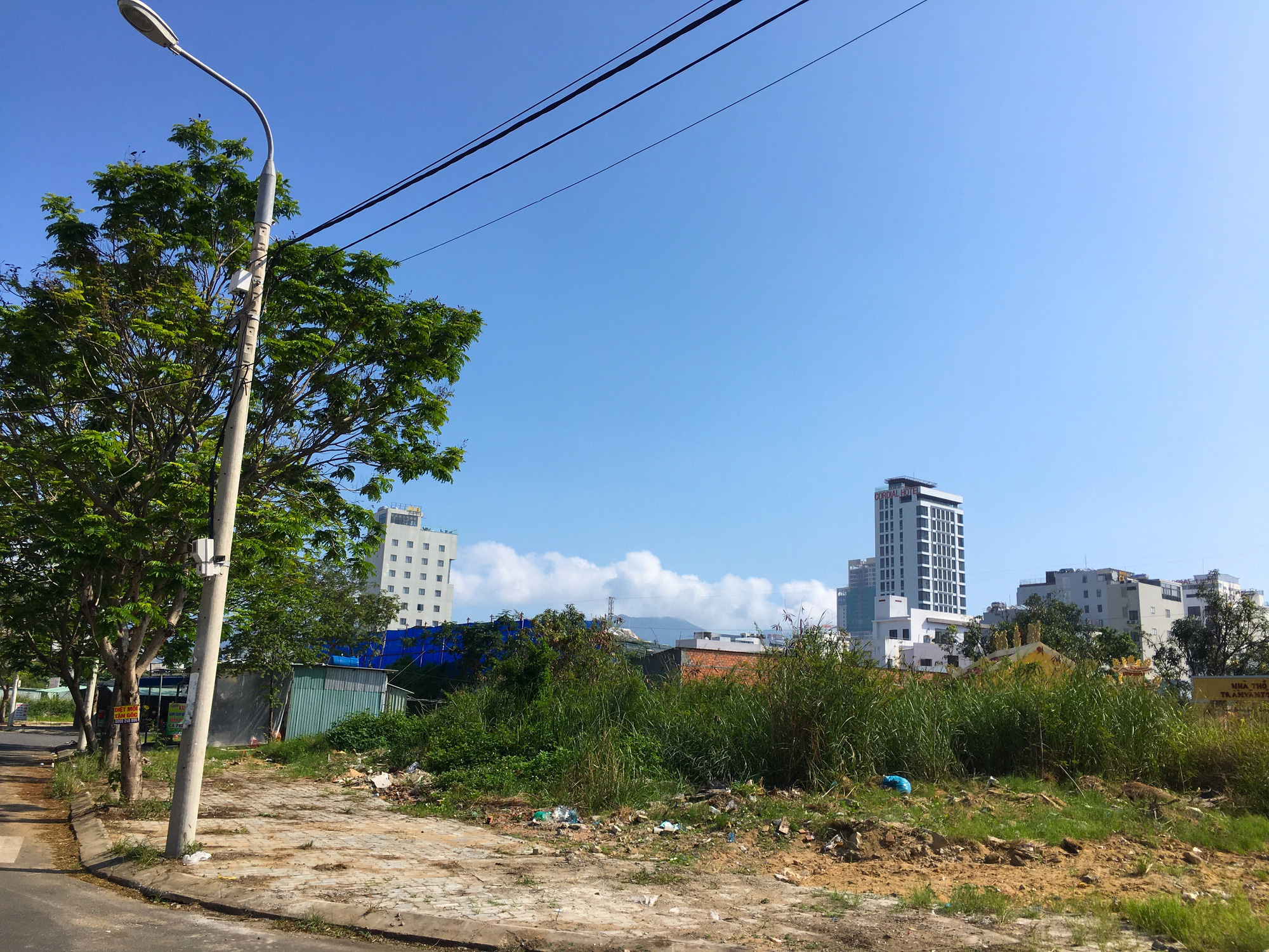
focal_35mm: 29
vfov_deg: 48.2
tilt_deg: +14.1
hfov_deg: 61.7
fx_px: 1063
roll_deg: -3.6
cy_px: 476
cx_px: 634
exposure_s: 1/1972
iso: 25
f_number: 2.2
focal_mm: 4.15
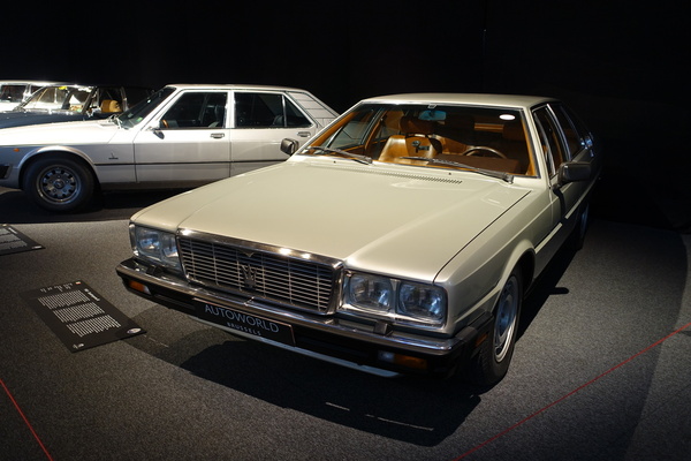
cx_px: 346
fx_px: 557
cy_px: 230
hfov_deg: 63.7
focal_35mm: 29
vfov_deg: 45.0
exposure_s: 1/30
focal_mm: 10.6
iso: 160
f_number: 2.5
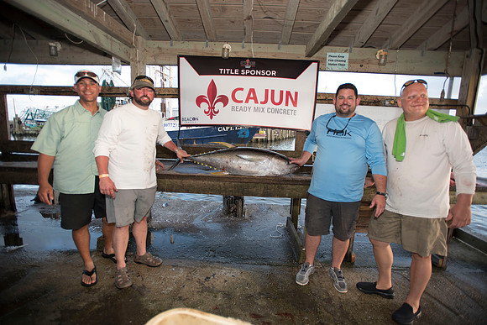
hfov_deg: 93.3
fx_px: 230
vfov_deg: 70.5
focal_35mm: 17
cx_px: 244
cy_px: 162
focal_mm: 17
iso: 250
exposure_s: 1/200
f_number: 2.8
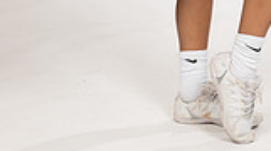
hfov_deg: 11.8
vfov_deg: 6.4
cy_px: -186
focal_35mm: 182
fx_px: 1306
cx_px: 217
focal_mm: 62
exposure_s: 1/250
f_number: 5.6
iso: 200
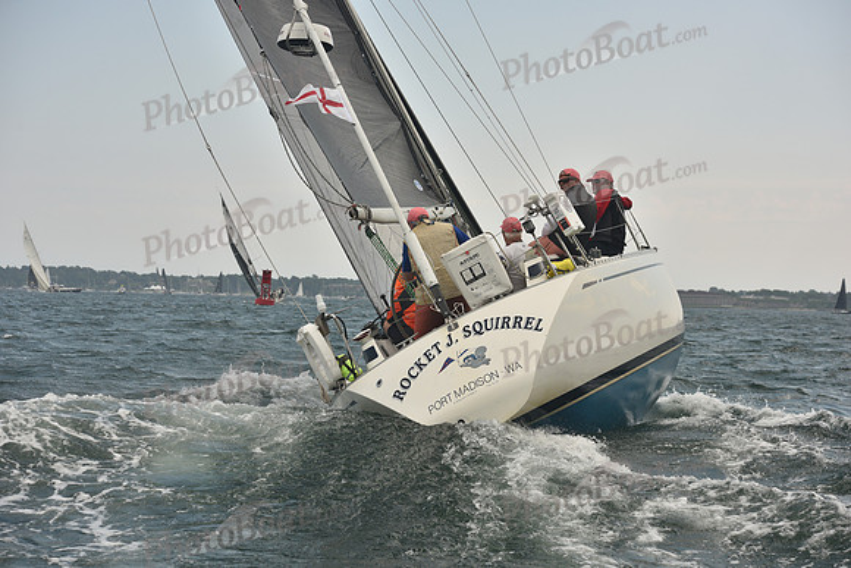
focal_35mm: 70
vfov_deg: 19.5
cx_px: 426
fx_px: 1655
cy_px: 284
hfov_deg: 28.8
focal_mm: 70
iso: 250
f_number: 6.3
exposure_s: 1/500
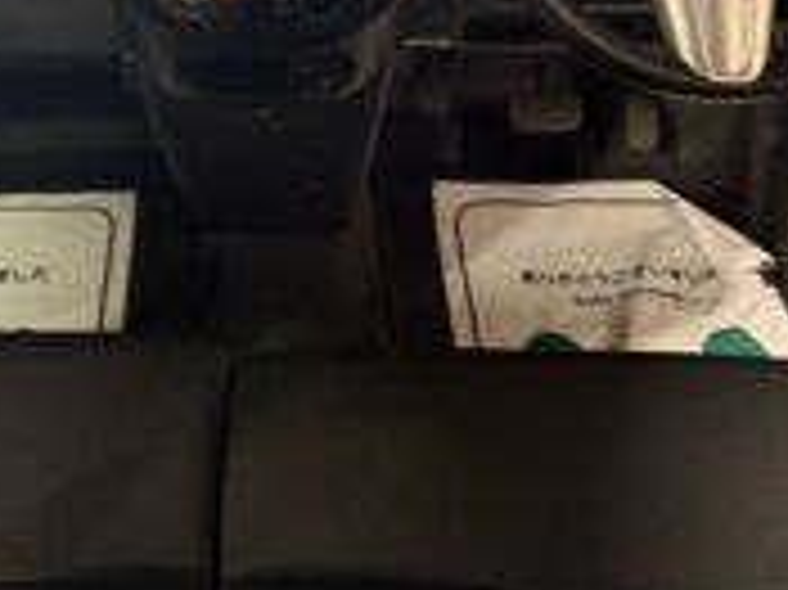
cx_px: 248
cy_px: 47
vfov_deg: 26.9
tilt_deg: -35.4
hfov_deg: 36.4
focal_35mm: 52
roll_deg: -0.2
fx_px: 1183
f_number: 1.6
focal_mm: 5.96
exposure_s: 1/25
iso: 640
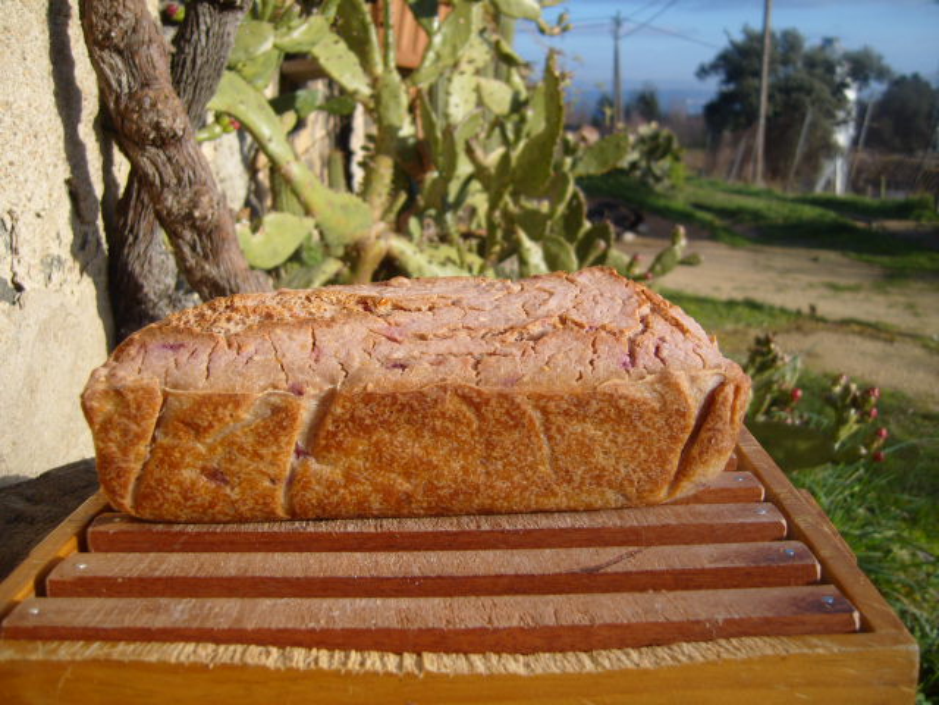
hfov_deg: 52.6
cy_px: 352
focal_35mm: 35
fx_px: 949
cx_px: 470
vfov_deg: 40.7
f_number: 7.1
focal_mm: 7.4
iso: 80
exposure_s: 1/180
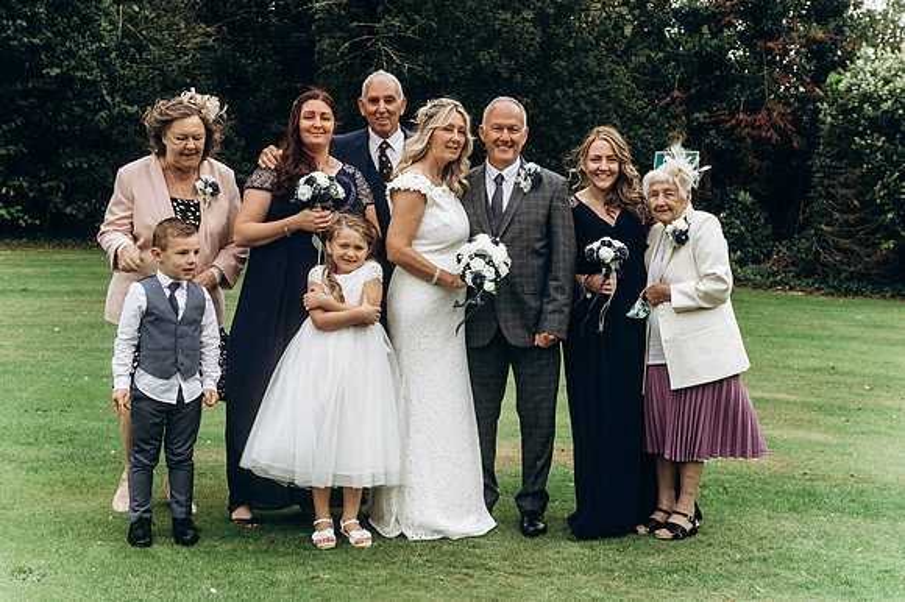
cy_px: 301
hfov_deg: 33.4
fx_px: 1507
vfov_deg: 22.6
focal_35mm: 60
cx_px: 452
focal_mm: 60
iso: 200
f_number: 7.1
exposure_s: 1/100
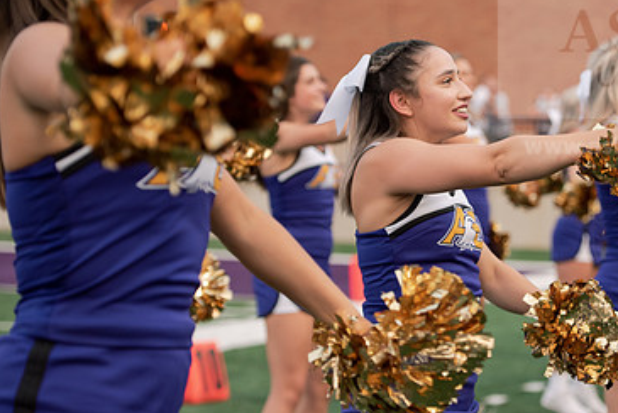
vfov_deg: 9.6
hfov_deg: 14.3
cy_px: 182
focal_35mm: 143
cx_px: 447
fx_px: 2457
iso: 1250
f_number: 3.5
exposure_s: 1/1000
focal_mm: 90
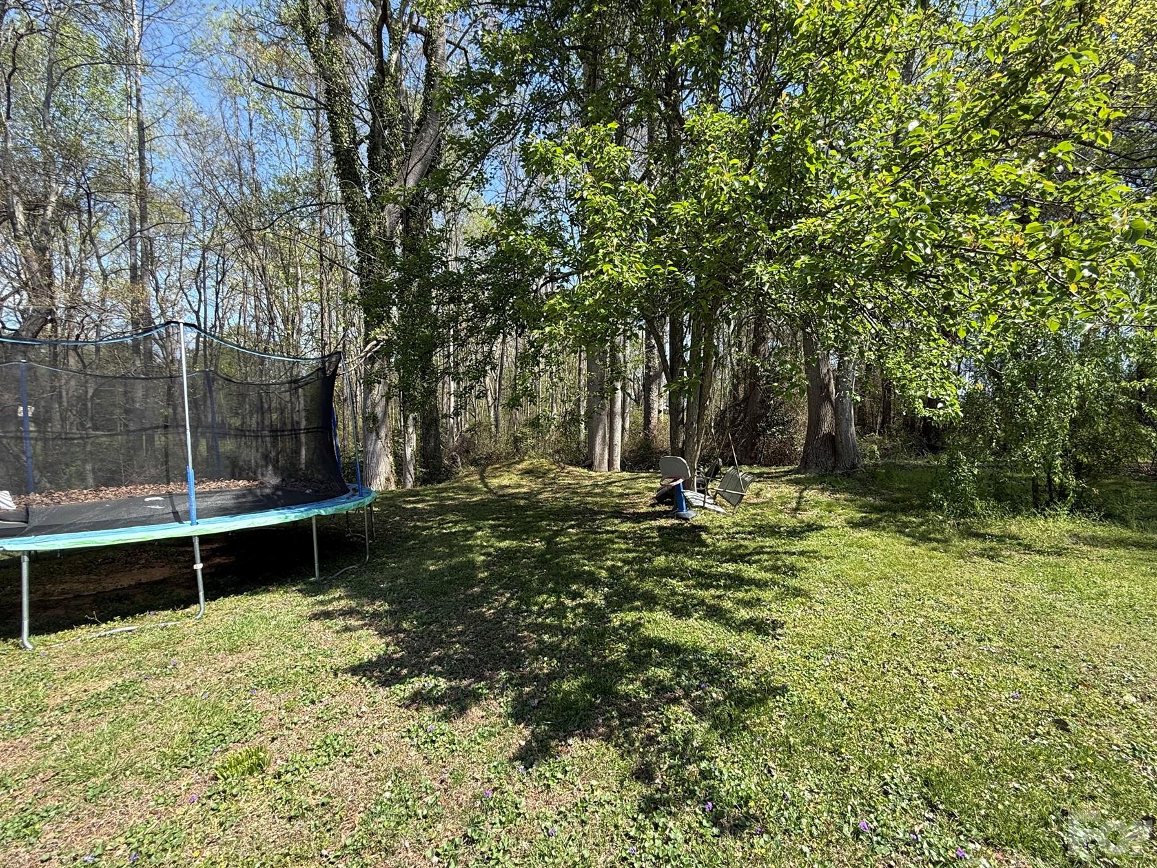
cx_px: 613
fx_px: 535
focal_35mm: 16
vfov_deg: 78.1
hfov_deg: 94.4
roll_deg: +0.0
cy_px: 441
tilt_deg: -1.3
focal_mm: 2.22
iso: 50
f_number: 2.2
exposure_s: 1/554
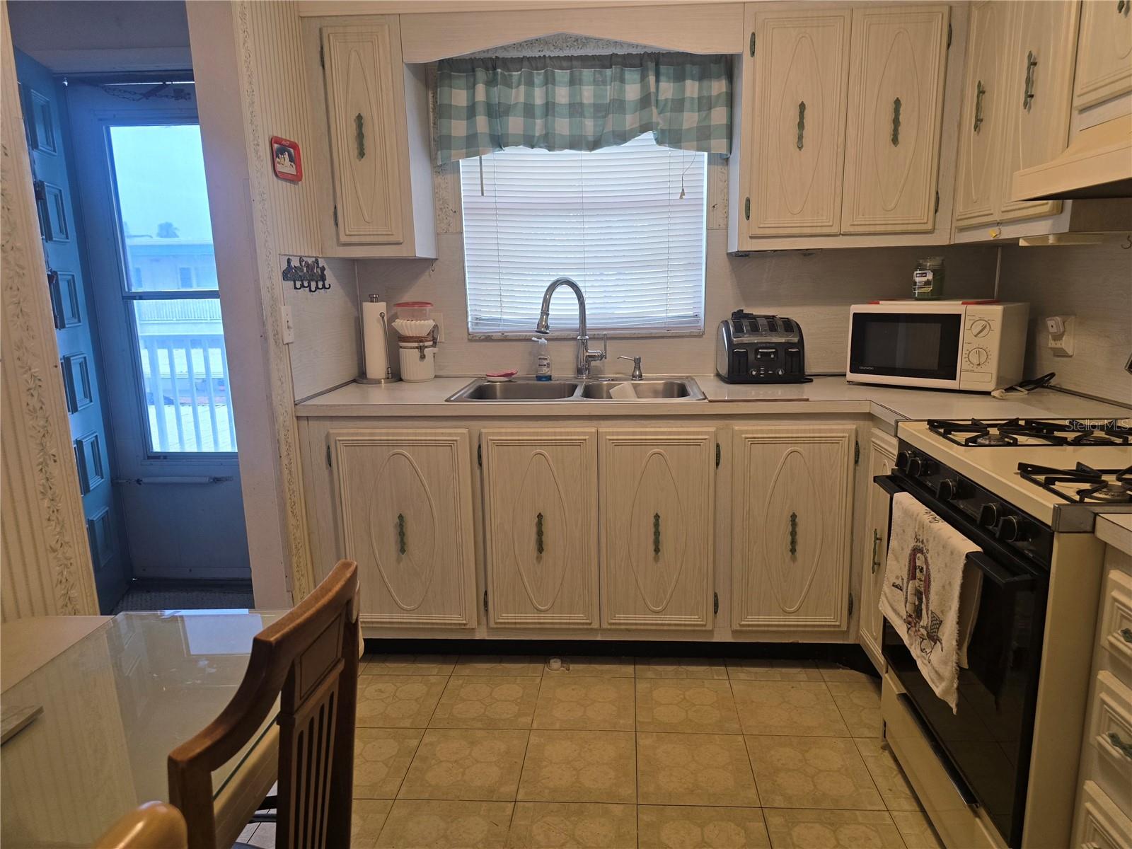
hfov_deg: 73.9
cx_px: 566
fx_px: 752
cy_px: 424
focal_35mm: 23
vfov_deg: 58.9
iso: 125
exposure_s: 1/120
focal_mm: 6.3
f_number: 1.7
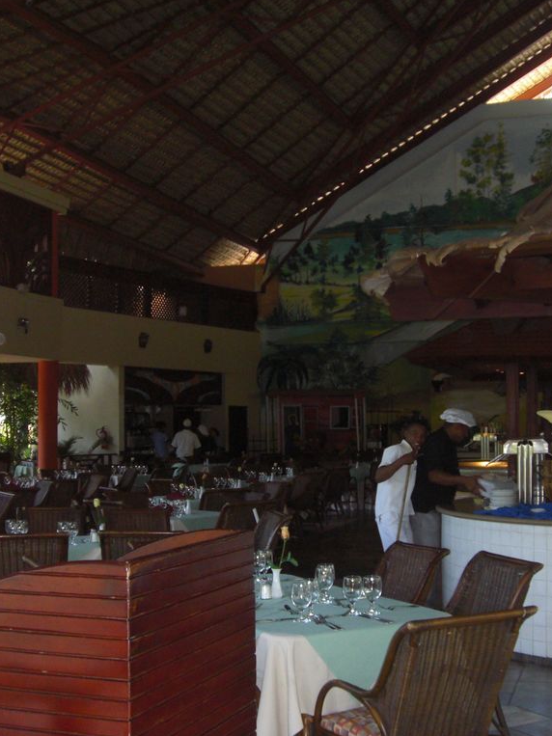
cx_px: 303
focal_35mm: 51
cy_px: 368
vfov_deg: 37.5
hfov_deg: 28.5
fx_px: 1085
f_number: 2.7
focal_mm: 6.2
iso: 200
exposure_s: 1/60
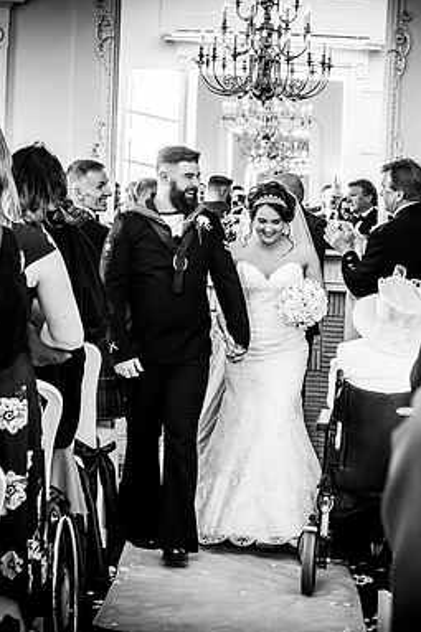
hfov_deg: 15.0
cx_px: 267
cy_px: 316
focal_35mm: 91
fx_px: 1598
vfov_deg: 22.4
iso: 400
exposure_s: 1/200
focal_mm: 60
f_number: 5.6
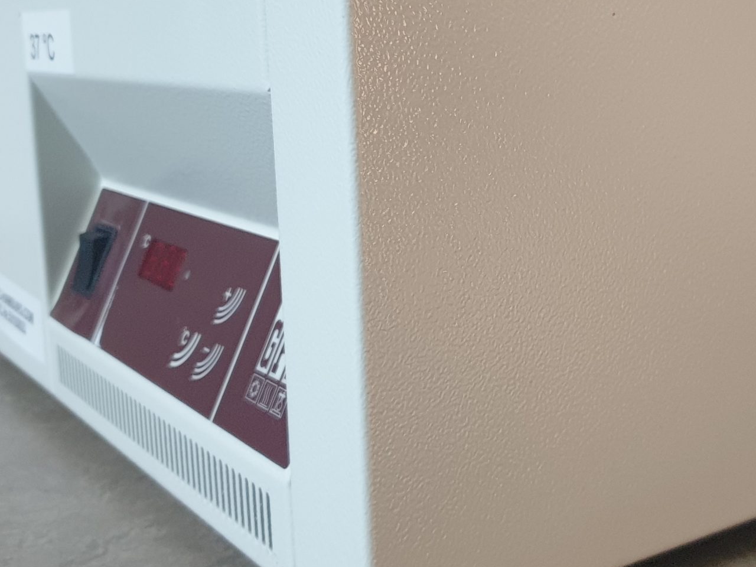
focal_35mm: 52
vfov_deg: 27.9
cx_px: 529
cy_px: 214
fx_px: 1136
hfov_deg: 36.3
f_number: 1.5
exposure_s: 1/50
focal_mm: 4.3
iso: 200
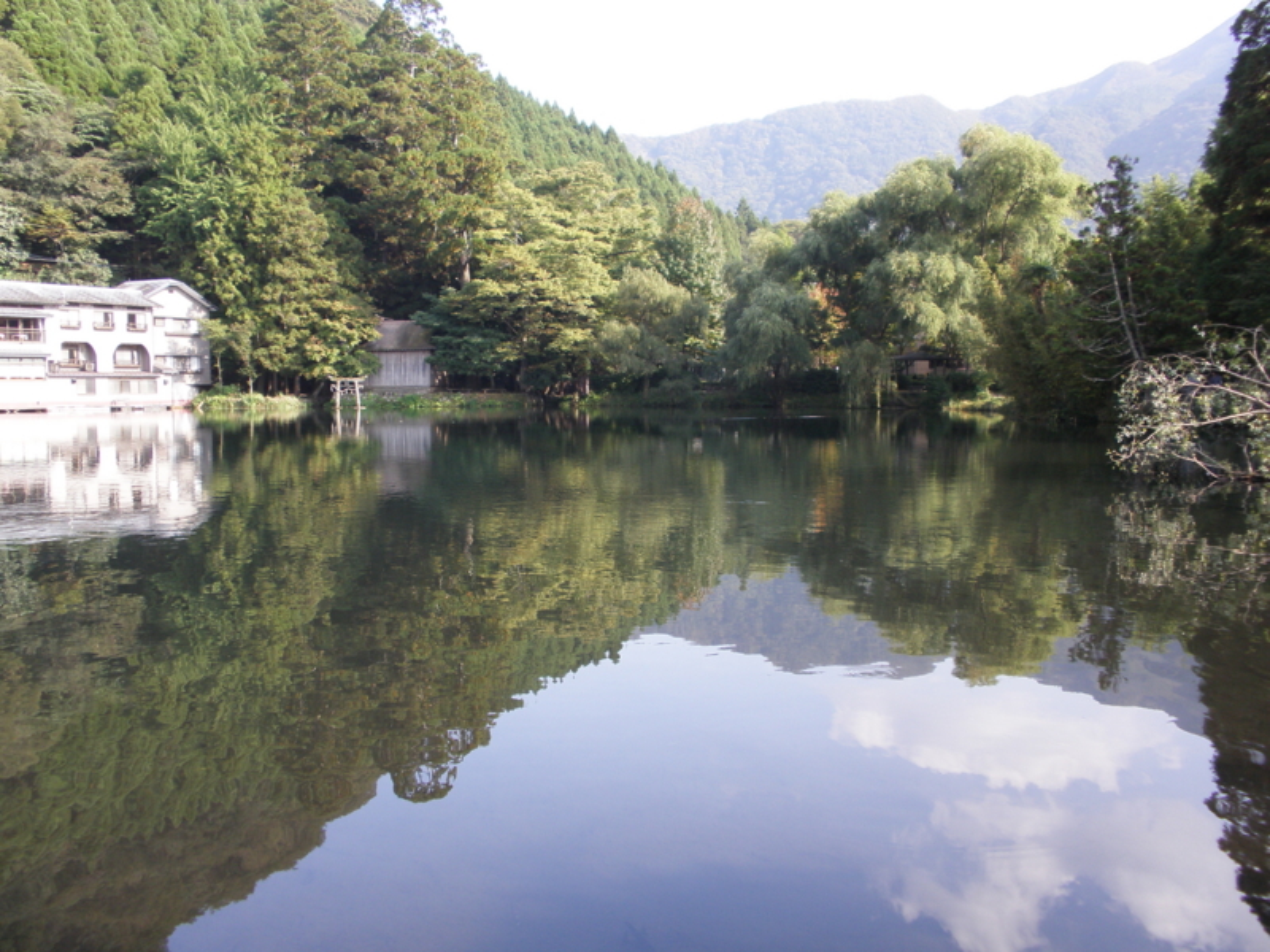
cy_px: 476
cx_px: 635
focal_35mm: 37
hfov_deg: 50.1
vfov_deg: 38.7
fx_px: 1357
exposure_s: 1/160
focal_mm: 6.6
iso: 64
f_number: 3.5
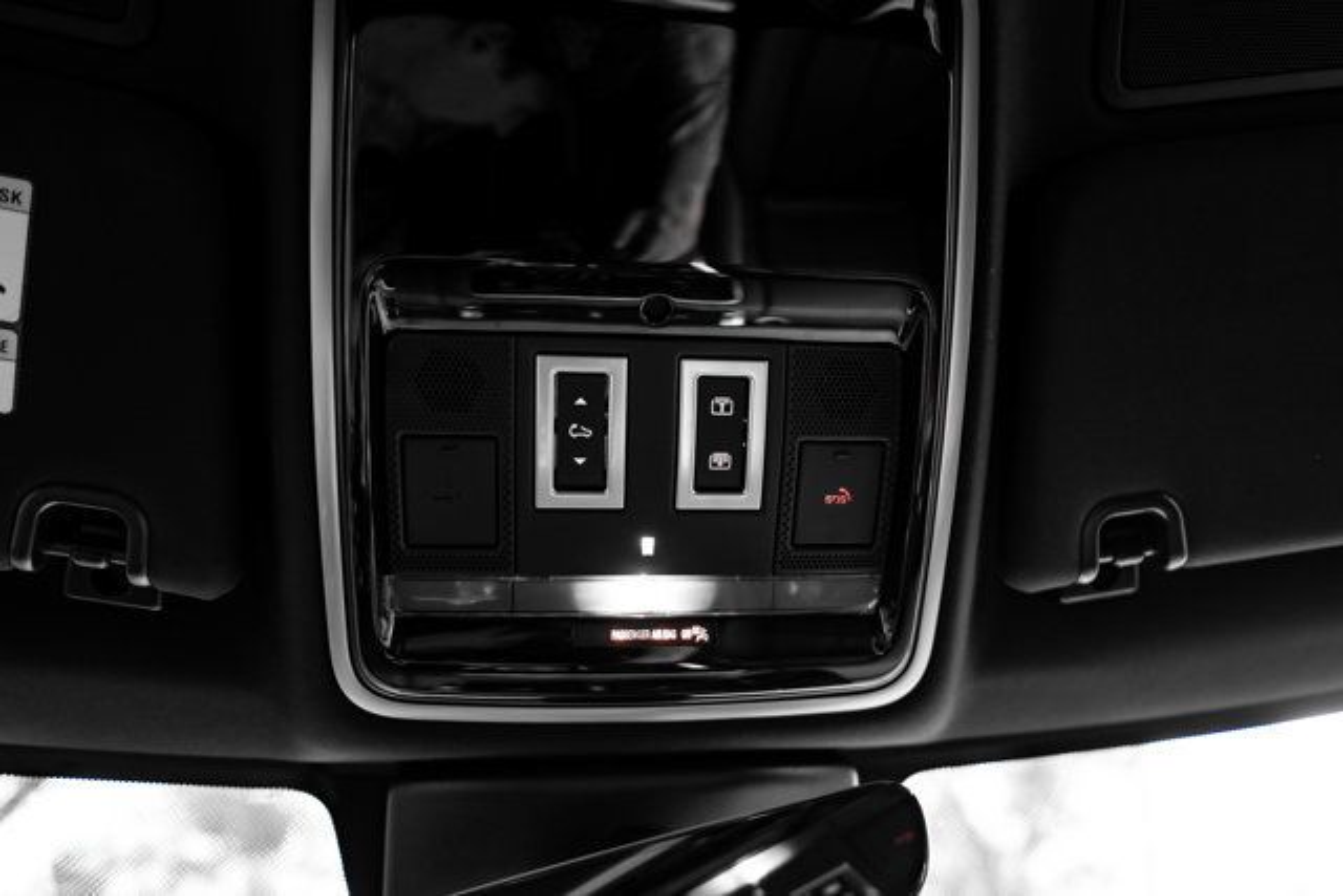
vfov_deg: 49.6
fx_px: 970
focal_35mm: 26
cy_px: 448
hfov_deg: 69.4
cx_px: 672
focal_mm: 26
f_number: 2.8
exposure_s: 1/200
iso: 500
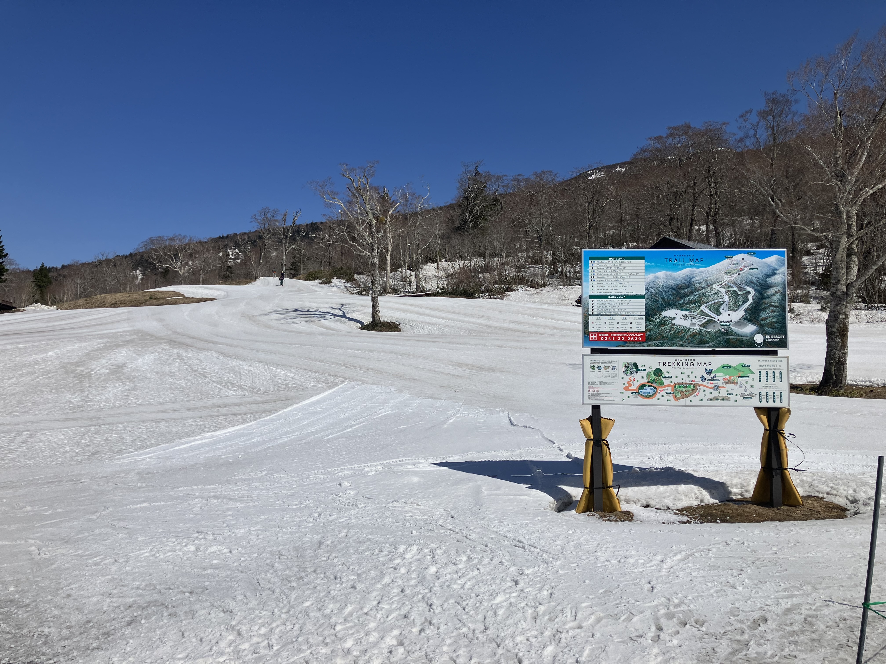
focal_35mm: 28
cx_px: 443
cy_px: 332
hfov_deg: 63.4
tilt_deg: +7.1
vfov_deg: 49.7
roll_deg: -0.3
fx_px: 717
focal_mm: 3.99
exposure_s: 1/6944
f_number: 1.8
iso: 32
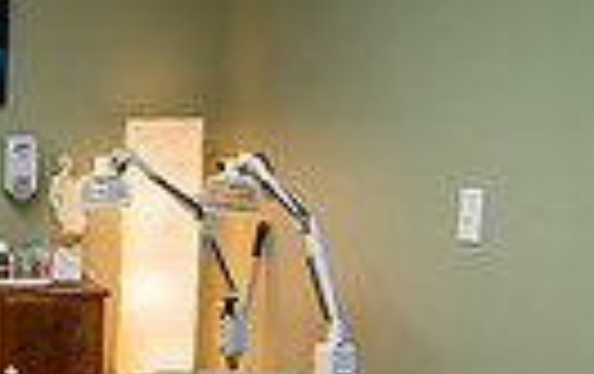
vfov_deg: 20.3
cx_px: -219
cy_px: 273
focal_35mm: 64
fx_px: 1038
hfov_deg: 26.2
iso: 400
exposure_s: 1/100
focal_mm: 14
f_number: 2.8
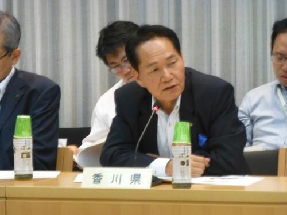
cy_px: 108
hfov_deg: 6.4
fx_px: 2587
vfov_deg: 4.8
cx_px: 144
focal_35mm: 312
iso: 800
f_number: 5.9
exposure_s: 1/8
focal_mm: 55.7
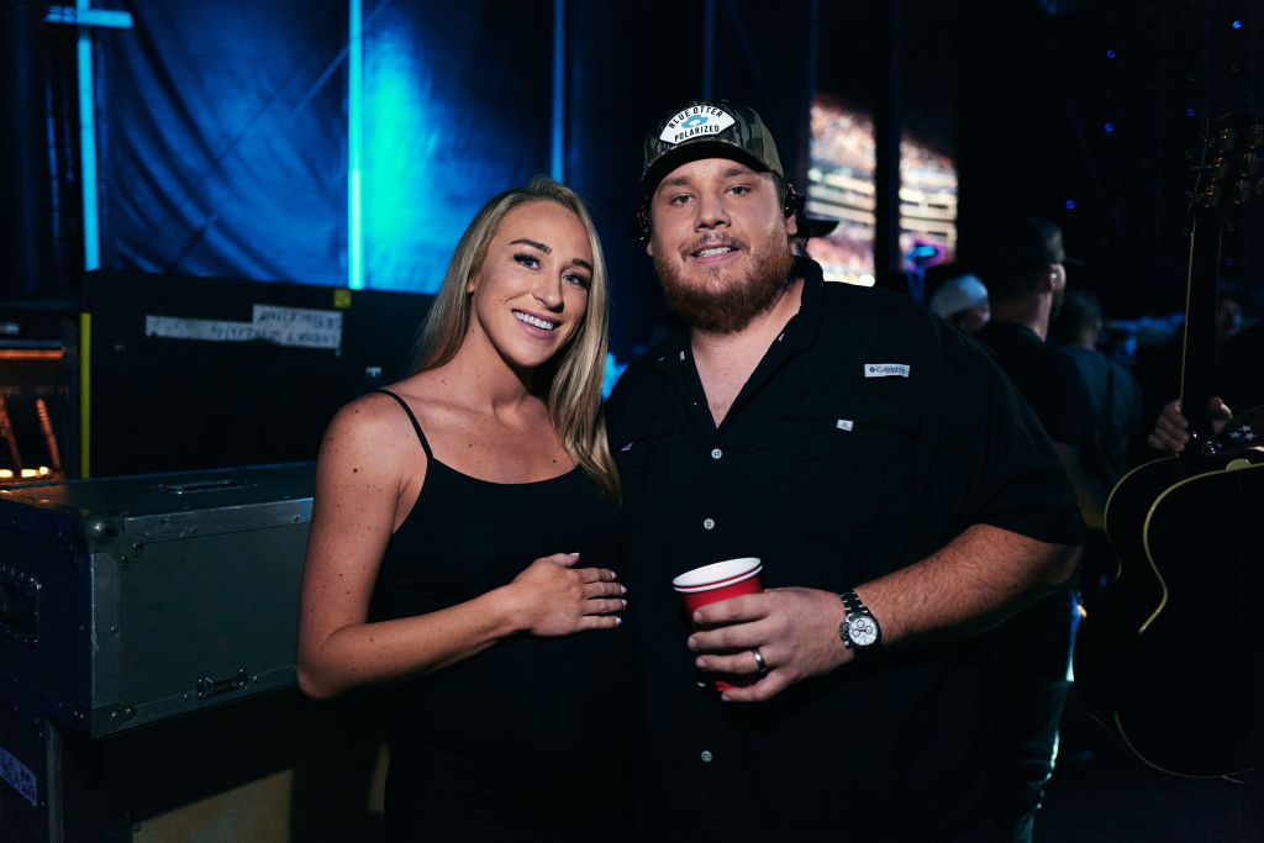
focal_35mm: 28
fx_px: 983
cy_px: 422
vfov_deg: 46.4
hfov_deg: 65.5
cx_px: 632
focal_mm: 28
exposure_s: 1/250
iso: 1600
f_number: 1.7
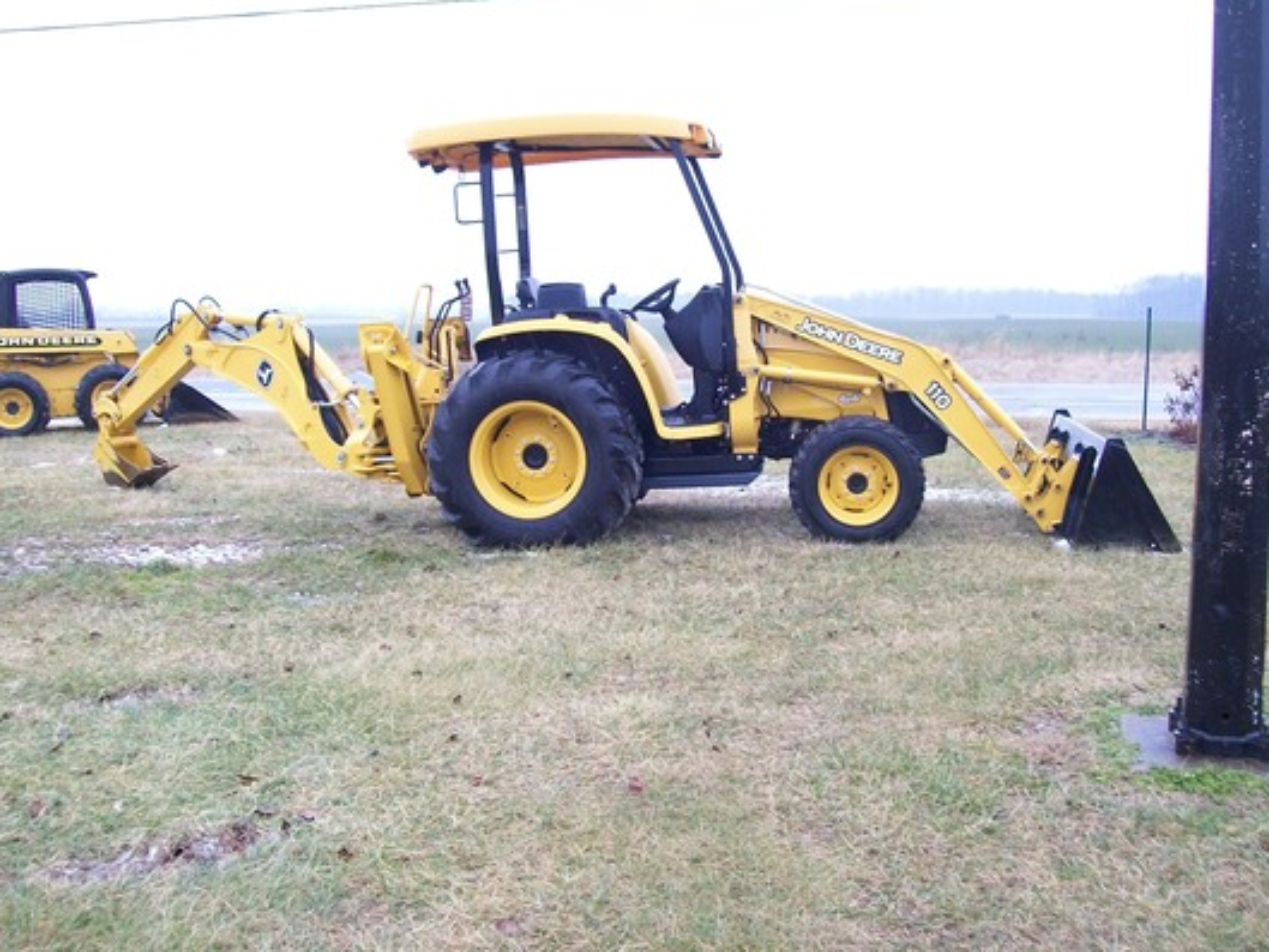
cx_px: 650
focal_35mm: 37
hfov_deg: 50.1
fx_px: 1357
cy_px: 468
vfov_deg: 38.7
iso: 80
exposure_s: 1/80
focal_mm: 6
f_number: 2.7
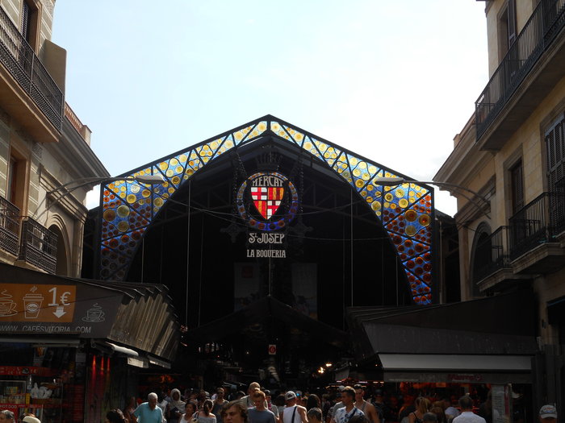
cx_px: 282
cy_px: 212
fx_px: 963
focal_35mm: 59
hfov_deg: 32.7
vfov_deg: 24.8
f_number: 5.1
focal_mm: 10.5
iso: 80
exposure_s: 1/400
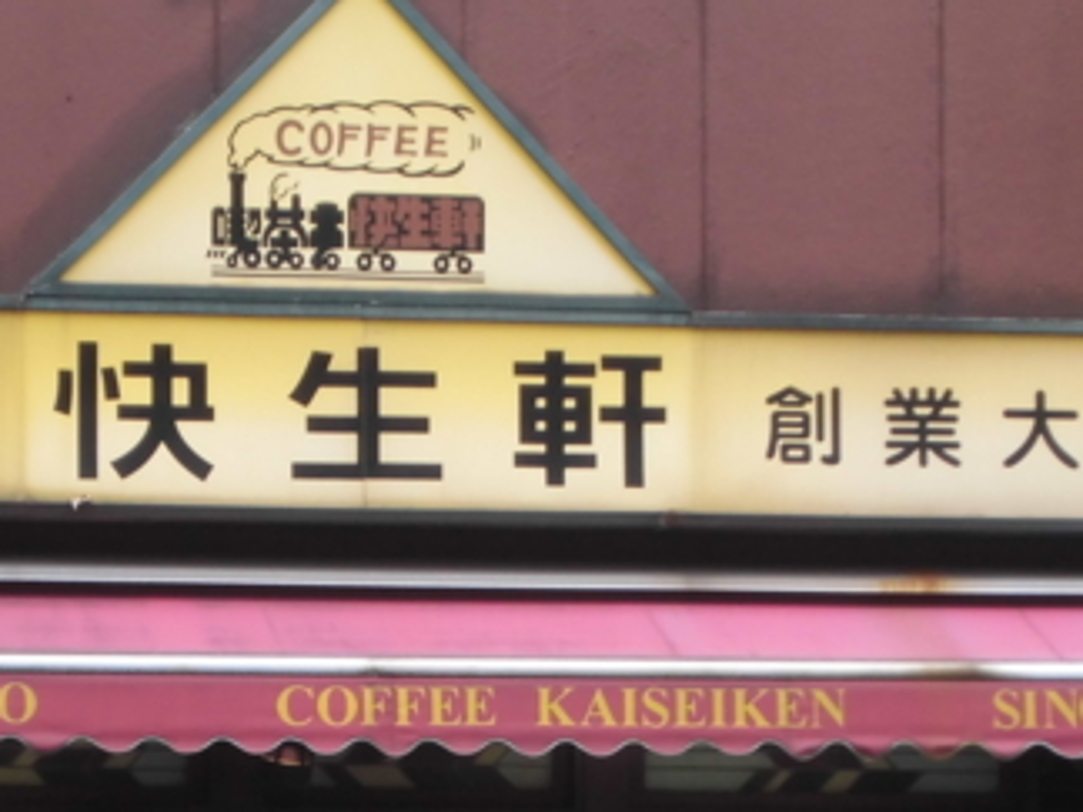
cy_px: 805
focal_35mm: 180
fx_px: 5631
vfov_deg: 8.2
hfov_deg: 11.0
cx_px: 408
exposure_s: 1/100
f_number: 4.4
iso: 100
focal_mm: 13
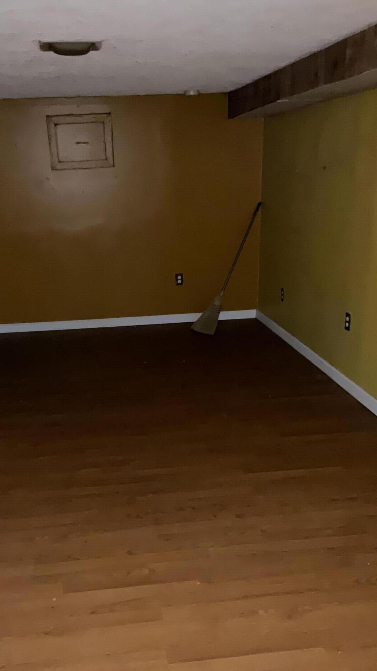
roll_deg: +1.8
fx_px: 605
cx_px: 137
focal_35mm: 34
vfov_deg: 58.0
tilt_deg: -17.9
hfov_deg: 34.4
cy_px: 360
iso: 320
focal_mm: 3
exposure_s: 1/16
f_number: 1.8
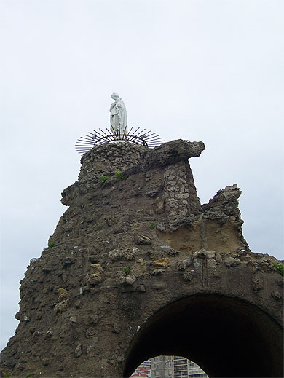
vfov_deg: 34.3
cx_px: 142
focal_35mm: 56
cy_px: 189
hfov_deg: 26.1
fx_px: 612
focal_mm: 9.3
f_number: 3.4
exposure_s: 1/640
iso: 80
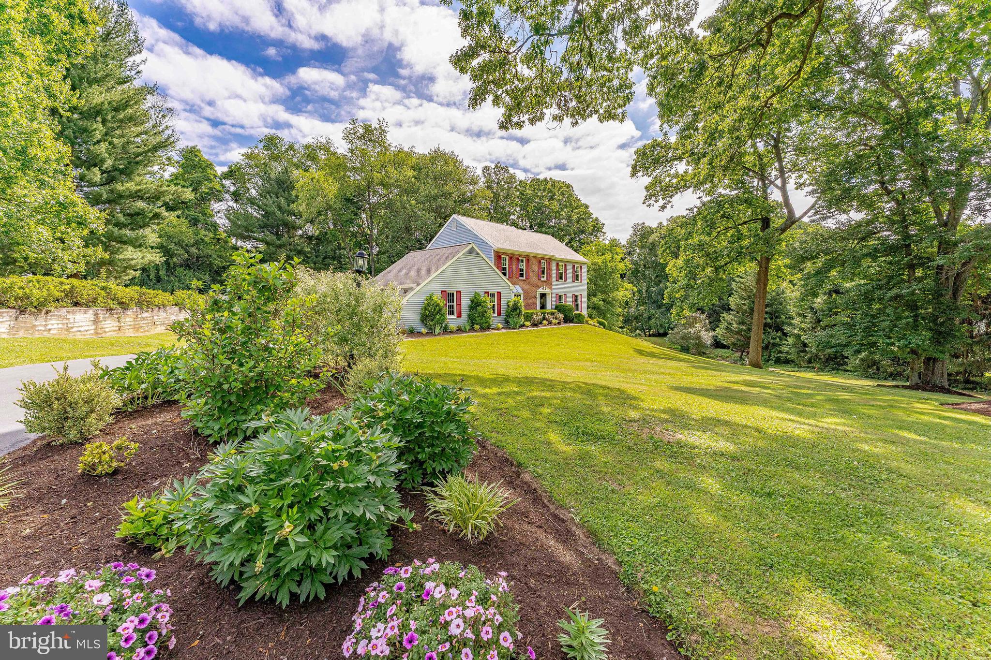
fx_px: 385
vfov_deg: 81.2
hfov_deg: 104.3
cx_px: 496
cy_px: 330
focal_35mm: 14
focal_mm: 14
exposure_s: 1/800
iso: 250
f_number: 8
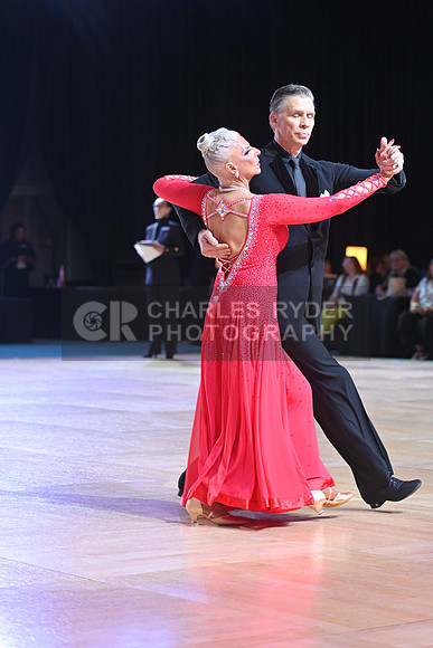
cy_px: 324
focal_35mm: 110
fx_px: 1983
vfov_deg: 18.6
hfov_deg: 12.5
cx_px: 216
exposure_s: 1/250
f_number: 4
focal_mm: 110
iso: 2000
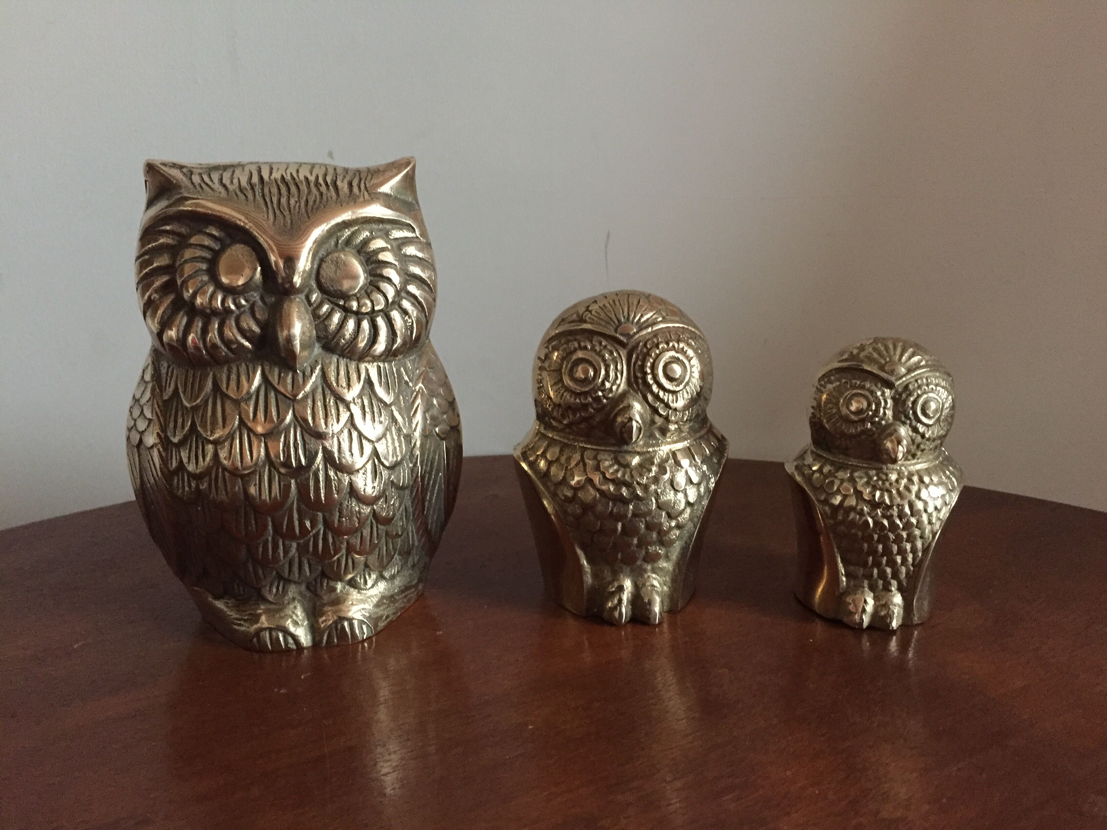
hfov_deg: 61.7
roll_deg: +0.6
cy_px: 415
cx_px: 554
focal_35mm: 29
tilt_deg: -15.2
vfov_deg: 48.2
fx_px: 927
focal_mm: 4.15
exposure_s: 1/17
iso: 640
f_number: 2.2
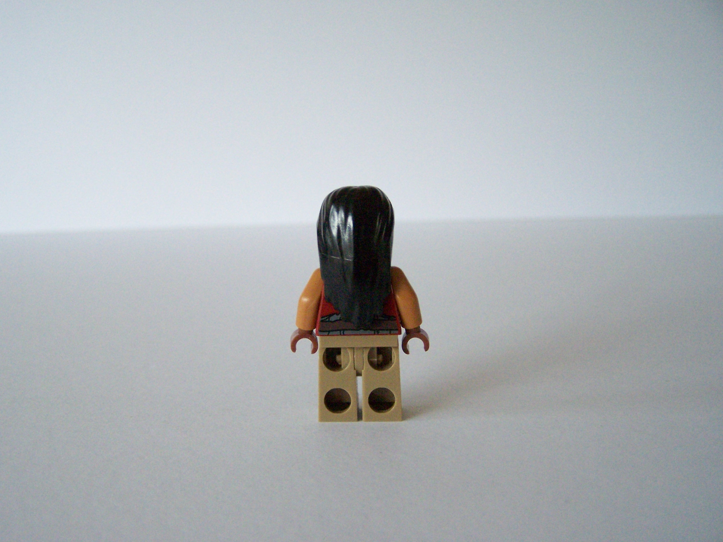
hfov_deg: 49.0
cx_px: 362
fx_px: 794
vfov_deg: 37.7
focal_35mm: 38
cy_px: 271
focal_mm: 6.3
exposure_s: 1/60
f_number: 2.8
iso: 400
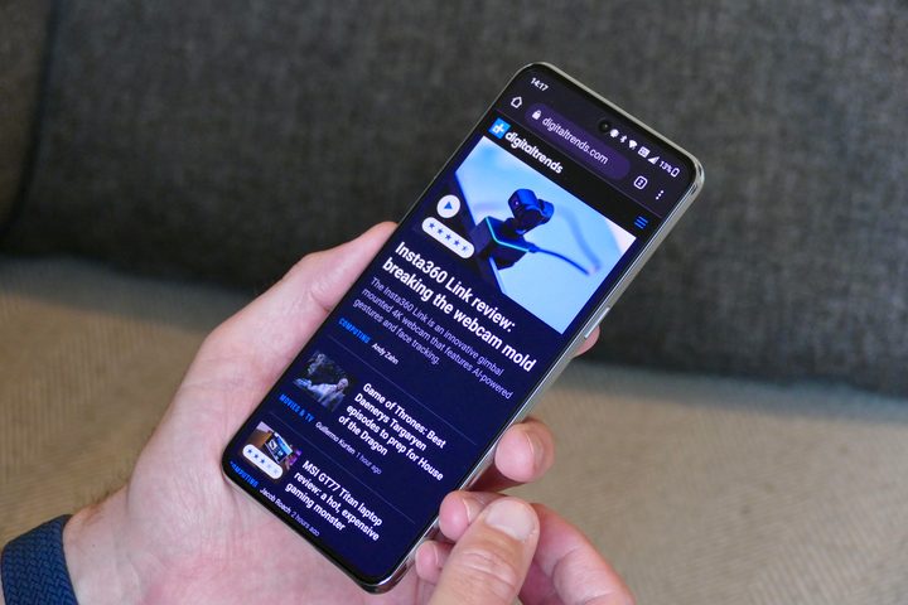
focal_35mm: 130
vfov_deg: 10.5
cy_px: 302
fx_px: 3279
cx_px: 454
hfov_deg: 15.8
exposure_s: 1/60
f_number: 4
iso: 1600
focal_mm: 47.46
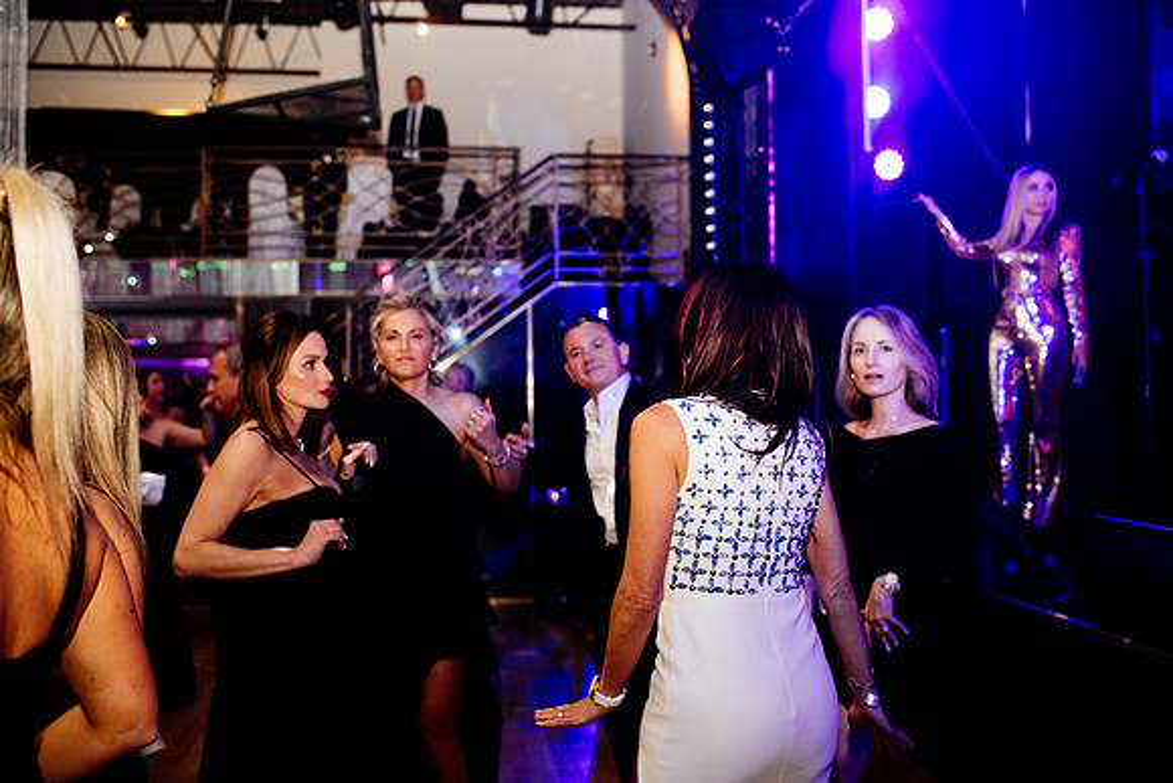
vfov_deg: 37.9
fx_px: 1141
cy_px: 392
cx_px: 586
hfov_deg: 54.4
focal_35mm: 35
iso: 1600
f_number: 2.8
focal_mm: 35
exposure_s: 1/200
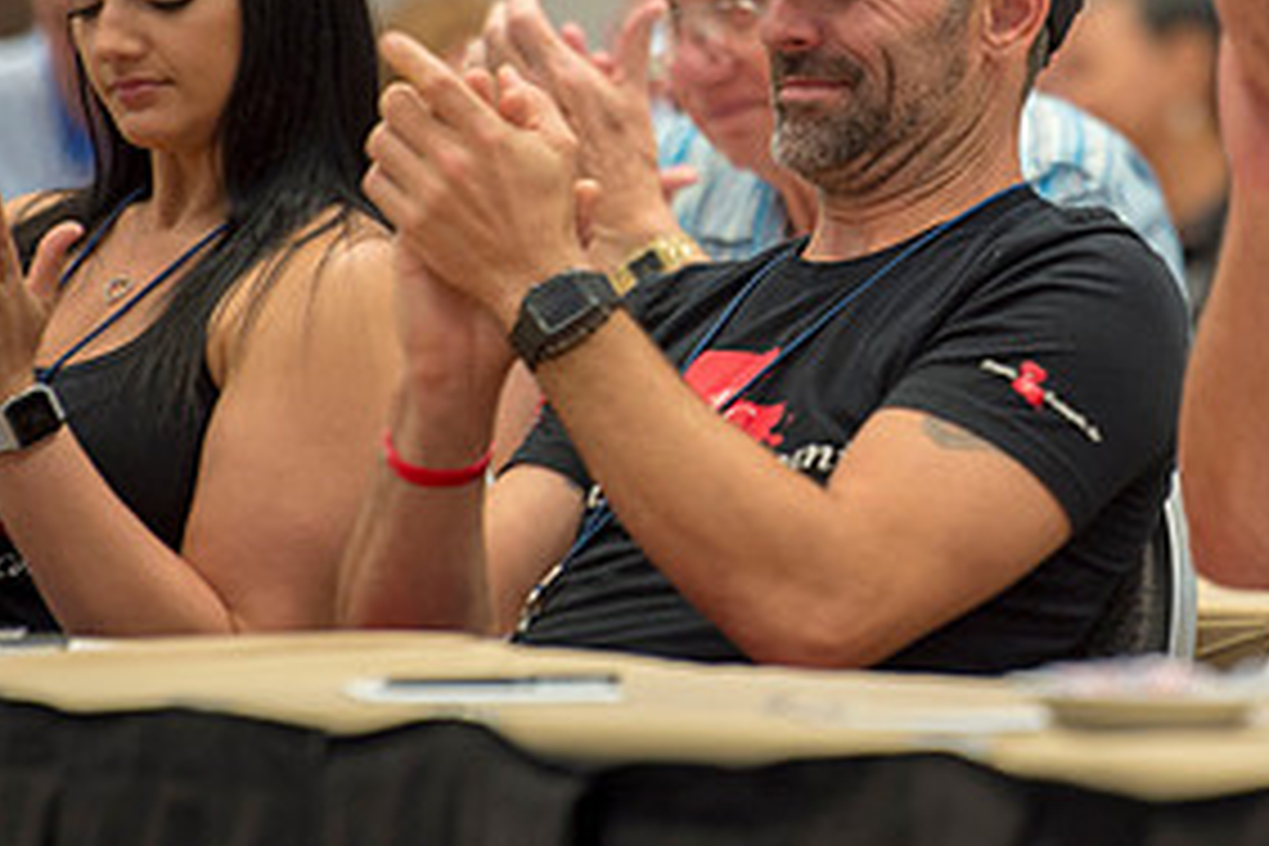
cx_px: 1012
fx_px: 14487
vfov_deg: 3.3
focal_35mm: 411
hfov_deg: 5.0
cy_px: 158
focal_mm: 200
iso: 1250
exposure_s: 1/100
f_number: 2.8
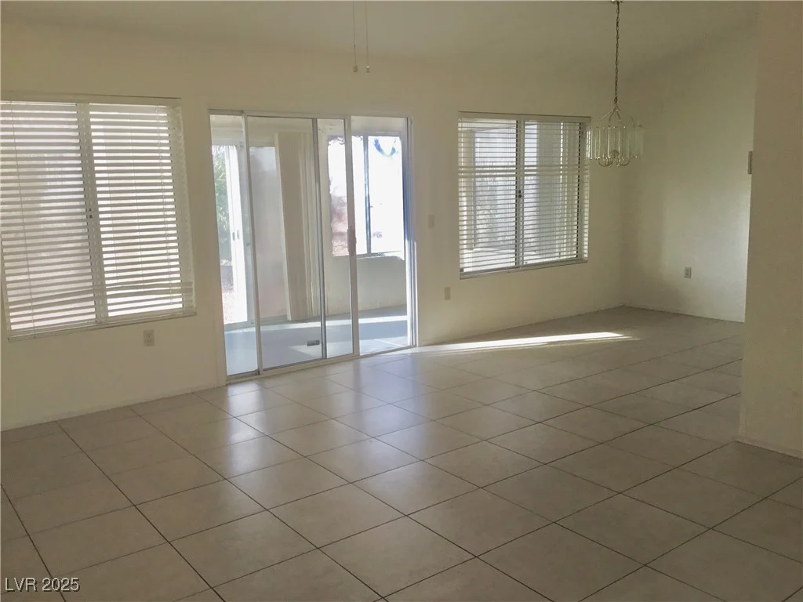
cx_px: 402
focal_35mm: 31
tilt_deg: -10.5
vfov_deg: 45.4
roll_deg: +1.4
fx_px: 719
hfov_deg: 58.4
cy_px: 301
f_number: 2.4
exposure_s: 1/120
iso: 50
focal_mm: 3.3
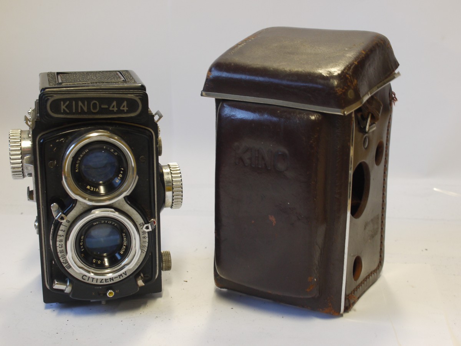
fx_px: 799
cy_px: 173
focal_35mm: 60
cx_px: 230
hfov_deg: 32.2
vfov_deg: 24.4
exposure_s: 1/4
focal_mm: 30
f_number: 7.1
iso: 400
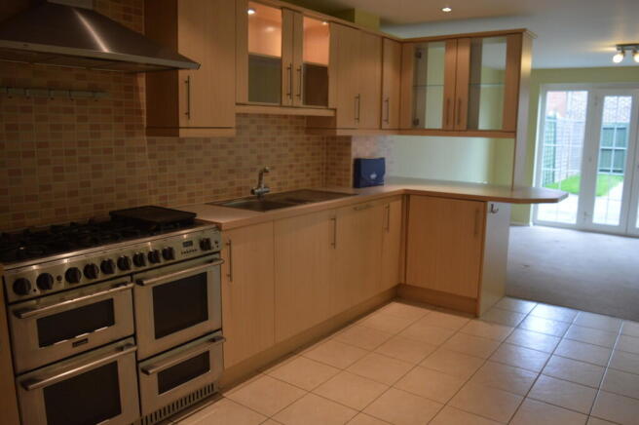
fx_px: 479
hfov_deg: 67.4
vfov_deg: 47.8
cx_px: 320
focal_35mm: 27
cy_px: 212
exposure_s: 1/80
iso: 400
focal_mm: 18
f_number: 4.5
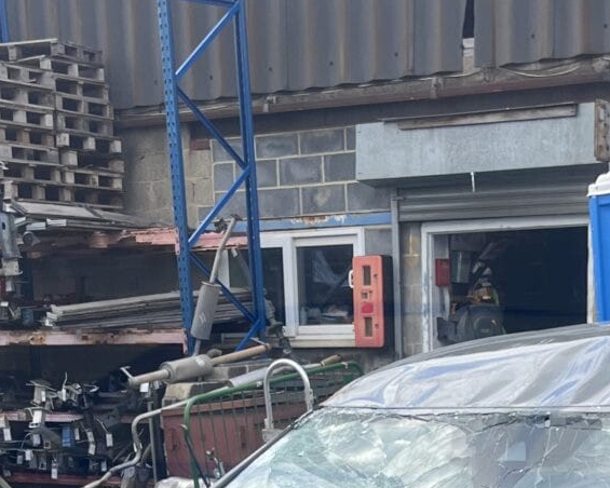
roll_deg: +2.8
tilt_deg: -15.2
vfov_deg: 15.0
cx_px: 404
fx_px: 1661
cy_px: 821
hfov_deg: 20.7
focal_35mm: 92
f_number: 1.6
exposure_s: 1/1106
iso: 50
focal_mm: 5.1
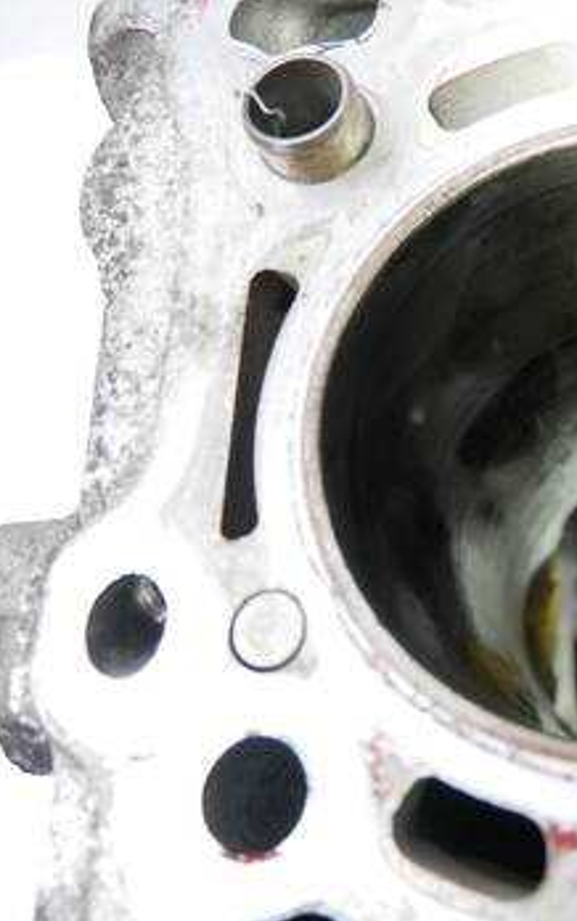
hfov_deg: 31.1
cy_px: 471
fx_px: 955
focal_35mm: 38
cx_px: 582
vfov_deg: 51.5
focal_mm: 13
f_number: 3.5
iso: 1000
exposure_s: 1/60
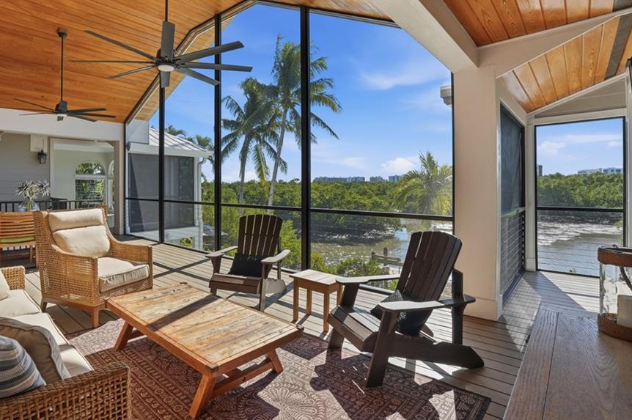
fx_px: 333
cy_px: 189
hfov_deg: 86.1
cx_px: 259
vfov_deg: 64.3
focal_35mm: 19
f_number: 9
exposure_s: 1/2000
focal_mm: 16
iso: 400
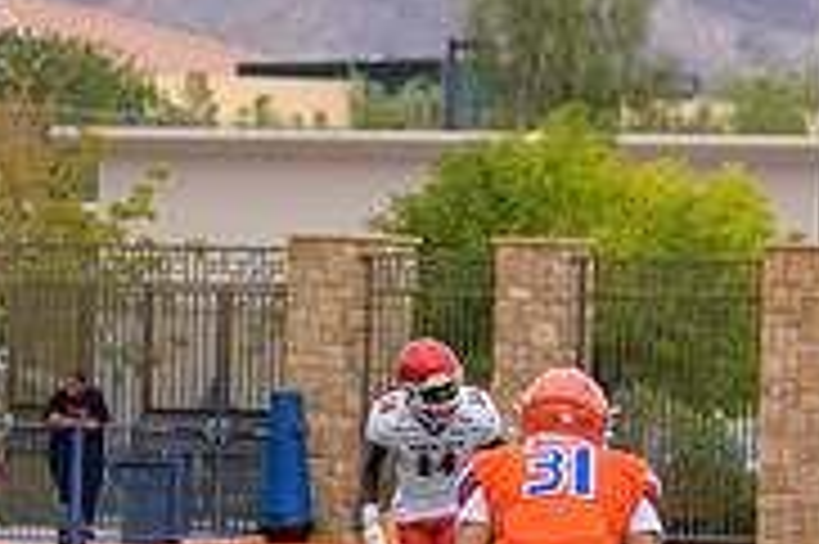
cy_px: 492
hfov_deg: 4.6
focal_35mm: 446
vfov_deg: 3.1
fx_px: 10137
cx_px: 1170
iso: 450
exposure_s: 1/1000
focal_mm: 140
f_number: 3.5
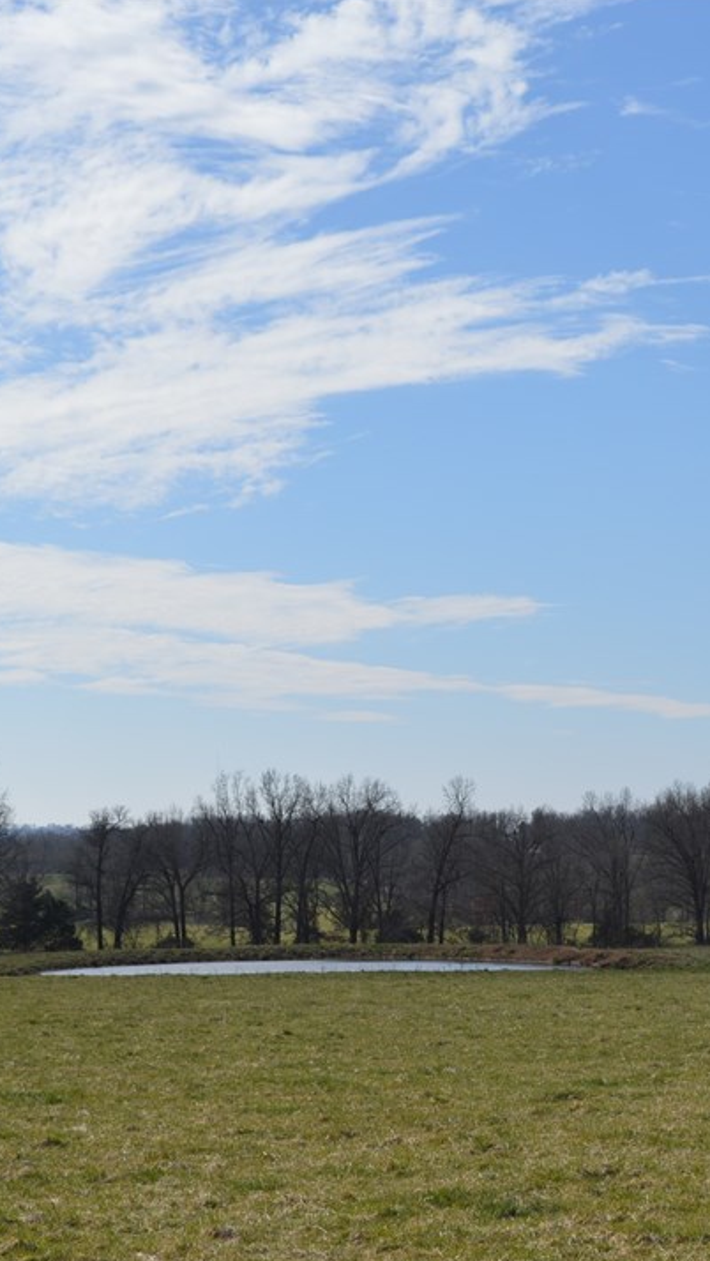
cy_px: 630
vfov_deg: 24.7
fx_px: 2876
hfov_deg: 14.1
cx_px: 467
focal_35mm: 86
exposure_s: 1/320
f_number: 9
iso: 100
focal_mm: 36
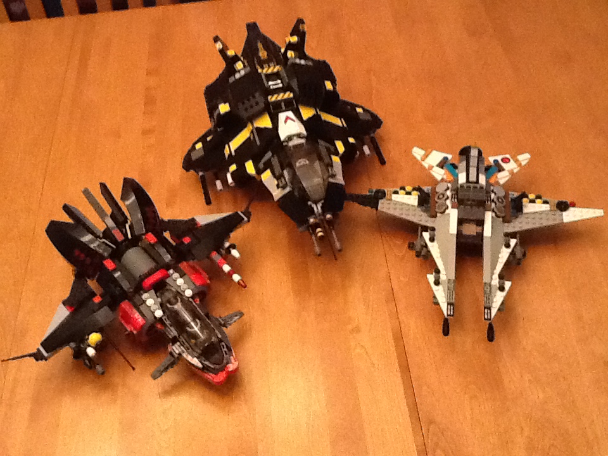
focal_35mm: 32
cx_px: 304
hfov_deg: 56.8
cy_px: 228
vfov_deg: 44.2
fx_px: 562
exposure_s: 1/20
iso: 500
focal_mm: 2.03
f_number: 2.4
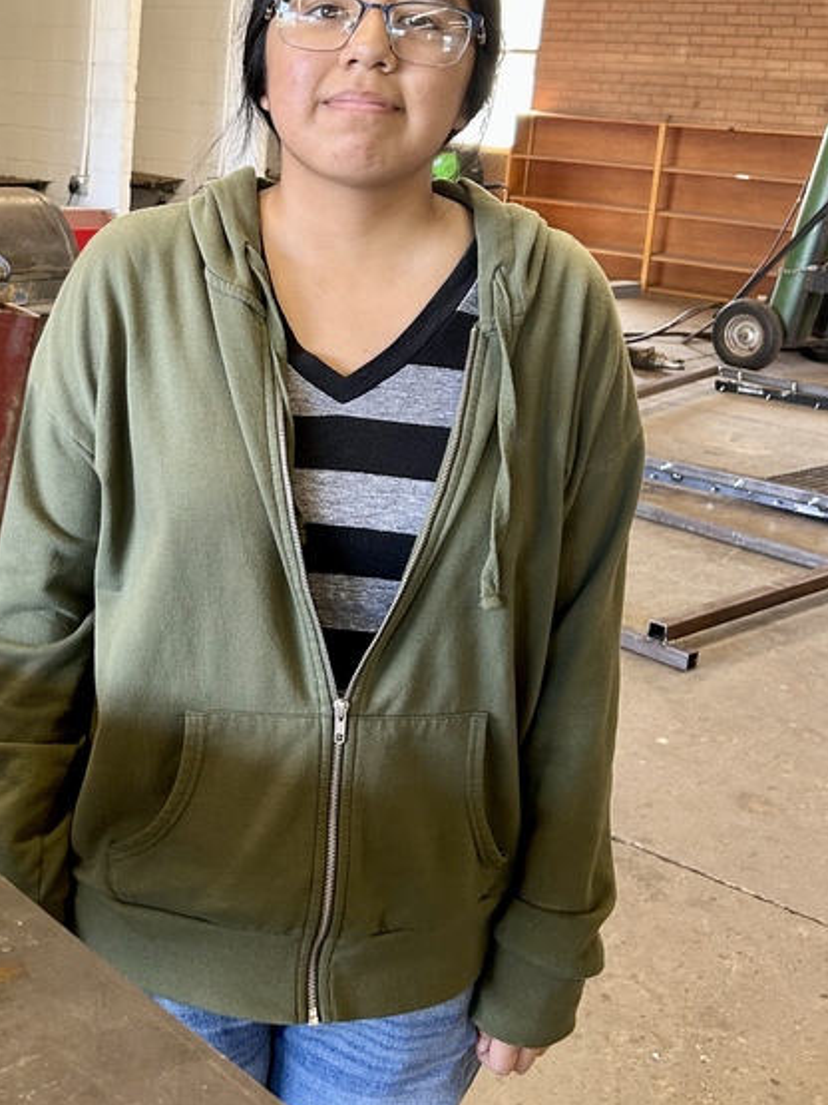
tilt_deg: -10.3
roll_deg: -3.7
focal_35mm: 48
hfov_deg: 29.3
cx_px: 127
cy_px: 331
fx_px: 1531
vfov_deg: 39.0
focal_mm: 5.7
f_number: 1.5
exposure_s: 1/60
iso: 100
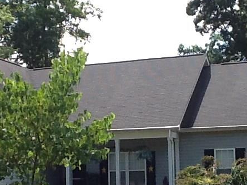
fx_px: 677
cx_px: 80
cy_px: 151
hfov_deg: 20.6
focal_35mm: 95
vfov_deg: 15.4
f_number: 2.4
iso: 40
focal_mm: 2.03
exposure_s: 1/594
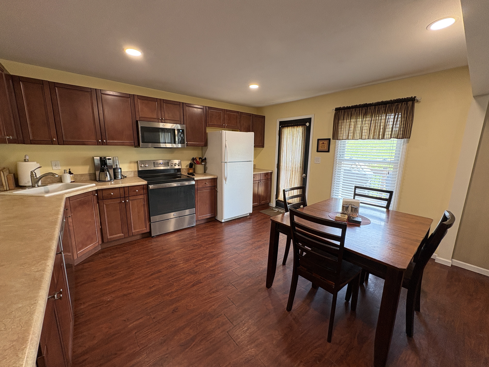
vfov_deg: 85.7
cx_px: 244
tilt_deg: -10.8
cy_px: 184
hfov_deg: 102.1
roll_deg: -1.1
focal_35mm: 14
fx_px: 198
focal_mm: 2.22
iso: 160
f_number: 2.2
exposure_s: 1/60
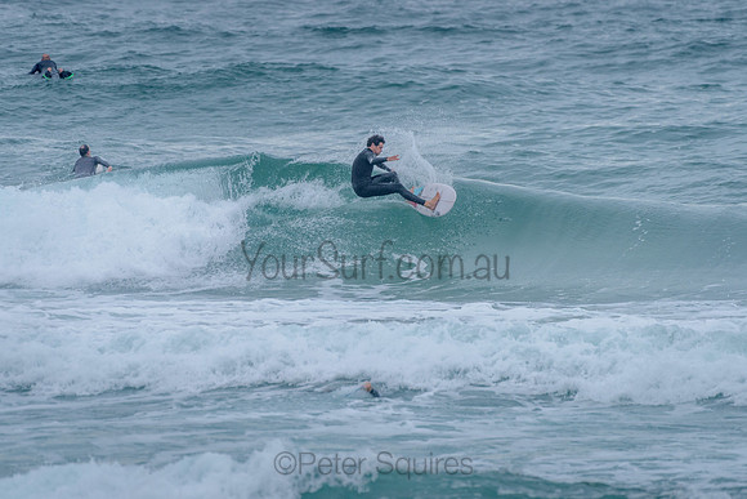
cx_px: 375
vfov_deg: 2.2
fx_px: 12717
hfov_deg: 3.4
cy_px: 194
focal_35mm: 613
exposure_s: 1/1250
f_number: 5.6
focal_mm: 500
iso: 560
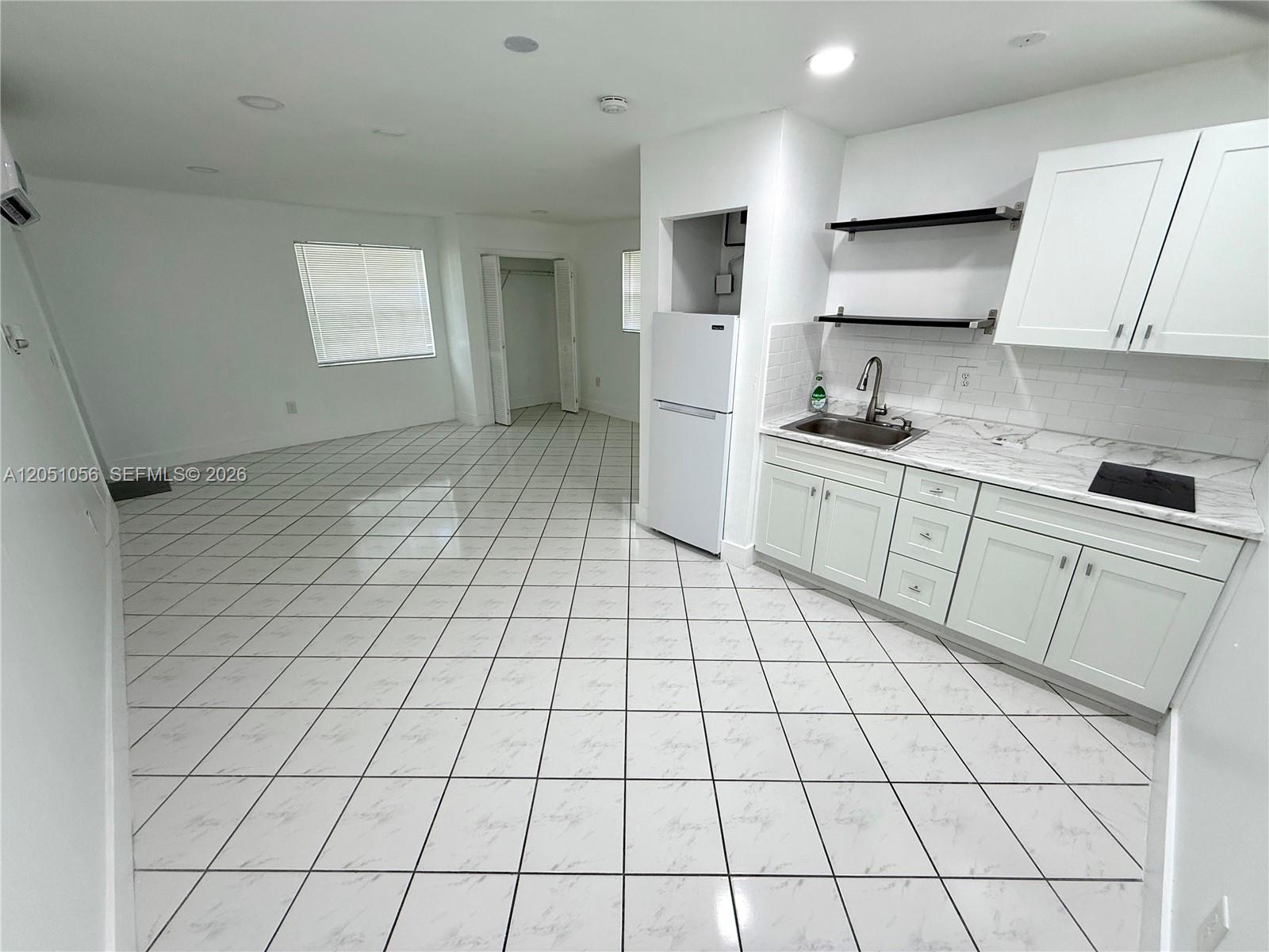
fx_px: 513
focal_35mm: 14
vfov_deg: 85.7
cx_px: 634
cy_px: 476
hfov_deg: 102.1
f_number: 2.2
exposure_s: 1/120
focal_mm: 2.22
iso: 125
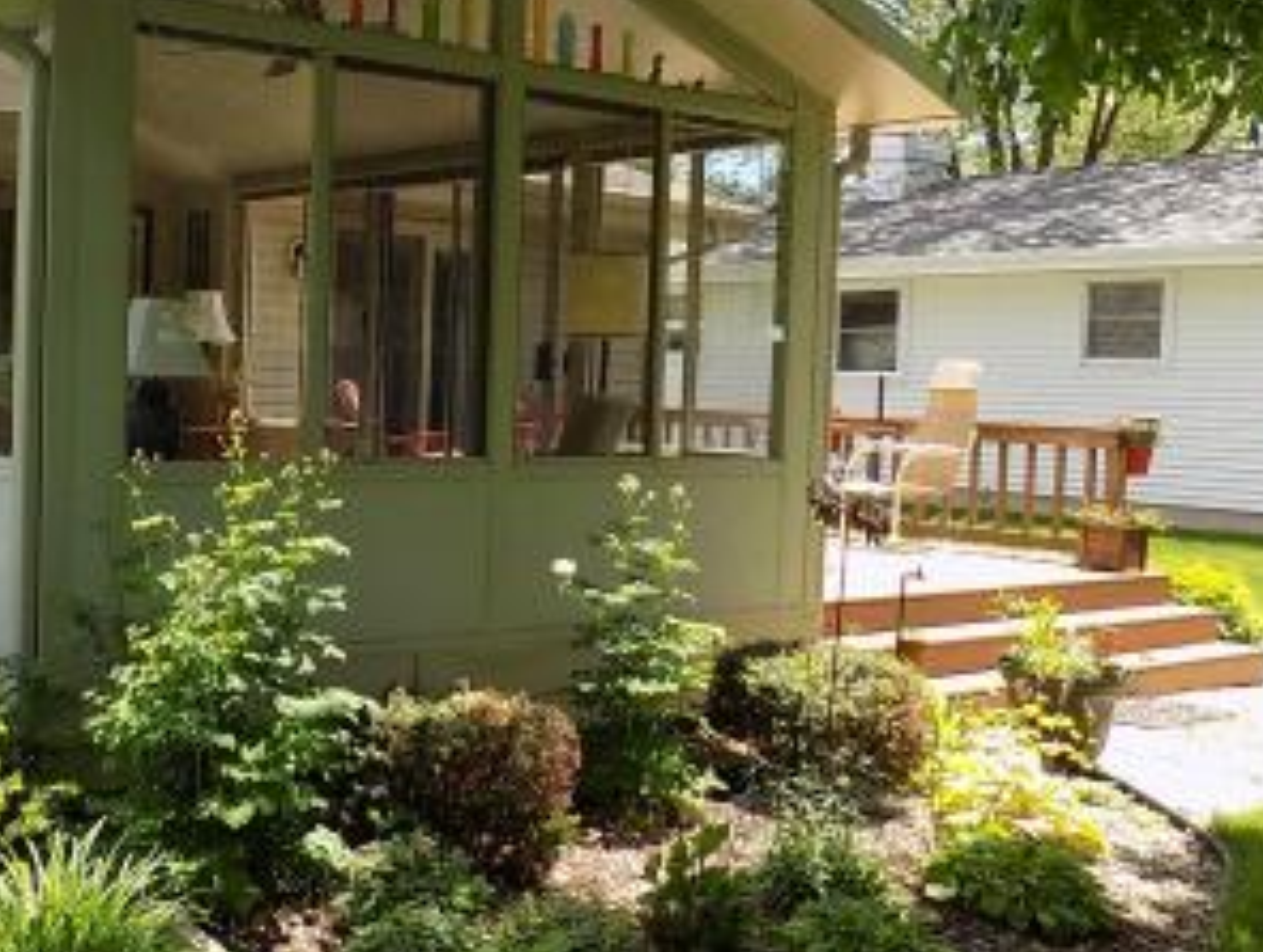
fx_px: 1645
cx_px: 166
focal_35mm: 45
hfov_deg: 39.5
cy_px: 423
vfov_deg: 32.2
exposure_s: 1/320
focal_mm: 4
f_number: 3.1
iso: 80
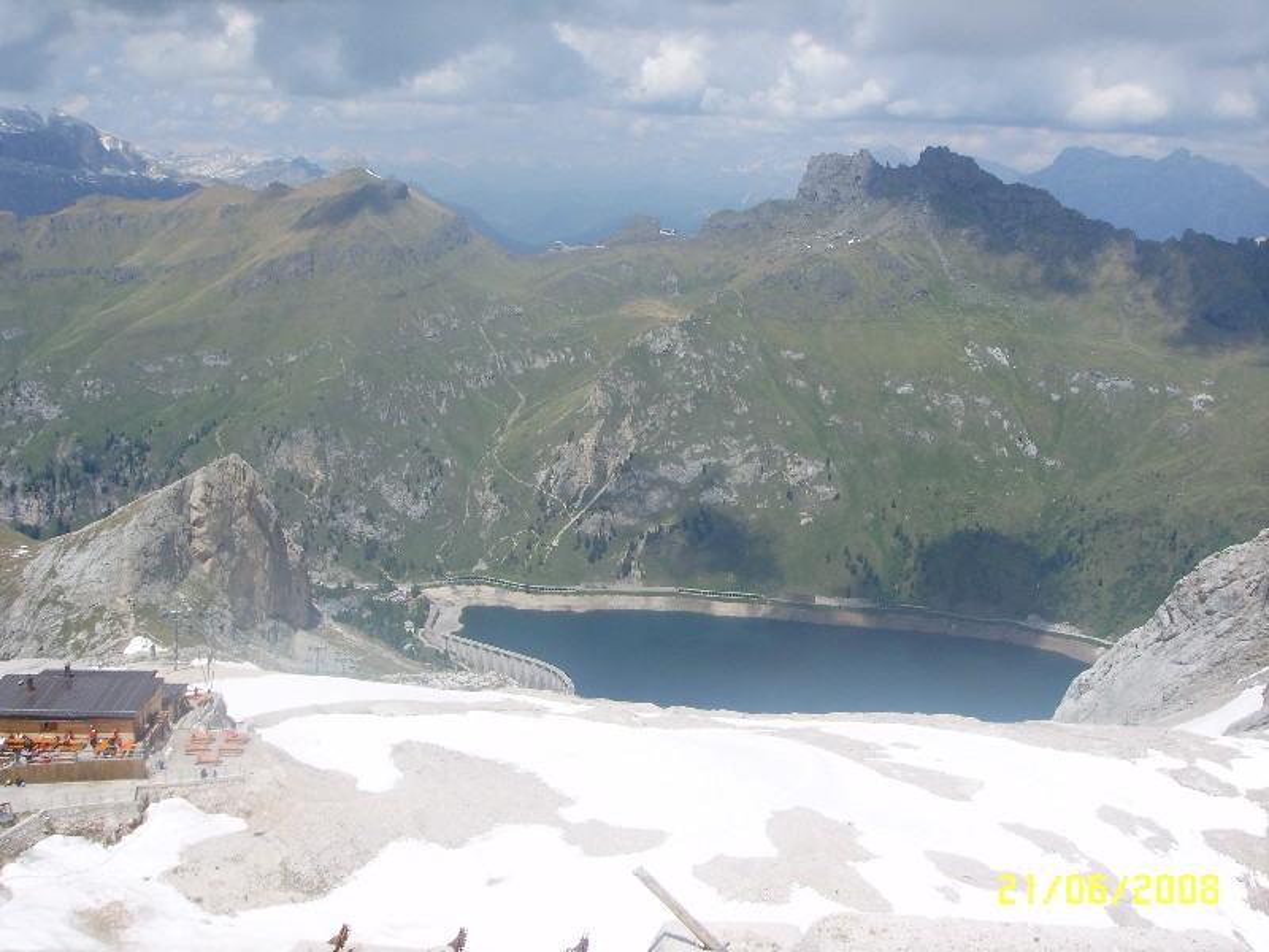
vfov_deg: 36.8
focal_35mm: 39
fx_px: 1430
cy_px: 476
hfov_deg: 47.9
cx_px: 634
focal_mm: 6.6
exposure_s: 1/350
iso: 50
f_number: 6.3
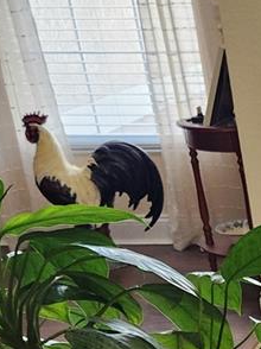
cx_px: 526
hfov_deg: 13.4
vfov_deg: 19.9
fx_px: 946
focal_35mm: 94
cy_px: 389
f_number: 1.8
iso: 400
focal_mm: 5.4
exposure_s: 1/120
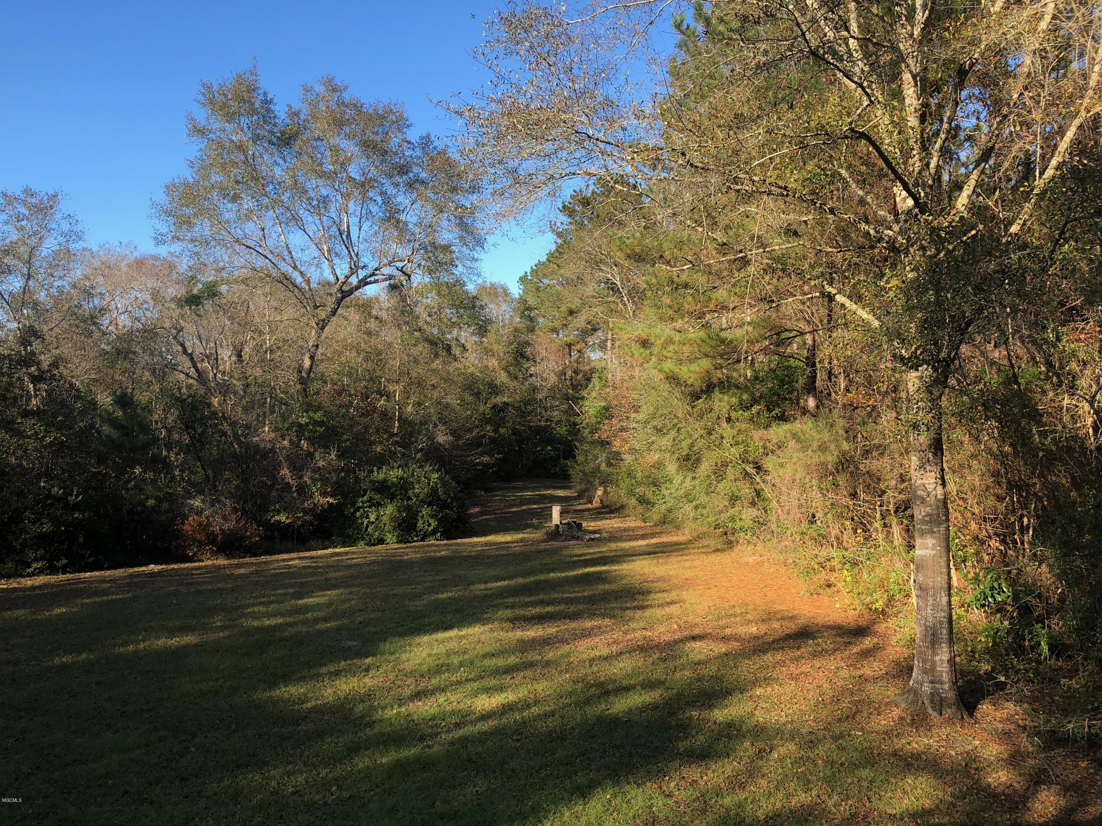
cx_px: 551
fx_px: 891
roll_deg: +0.1
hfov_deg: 63.4
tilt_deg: +0.7
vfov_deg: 49.7
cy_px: 413
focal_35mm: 28
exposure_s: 1/600
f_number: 1.8
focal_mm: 3.99
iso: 20
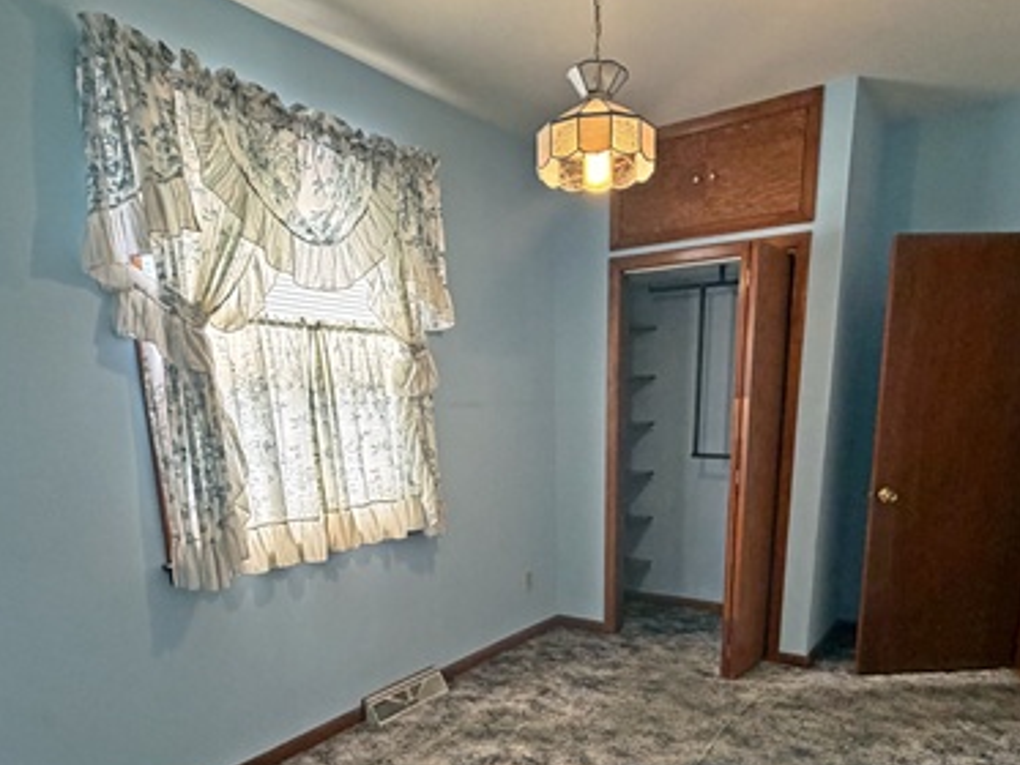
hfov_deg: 71.5
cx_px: 544
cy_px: 582
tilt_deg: -13.7
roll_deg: +0.8
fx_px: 707
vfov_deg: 54.0
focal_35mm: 24
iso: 400
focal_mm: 2.22
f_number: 2.2
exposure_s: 1/60
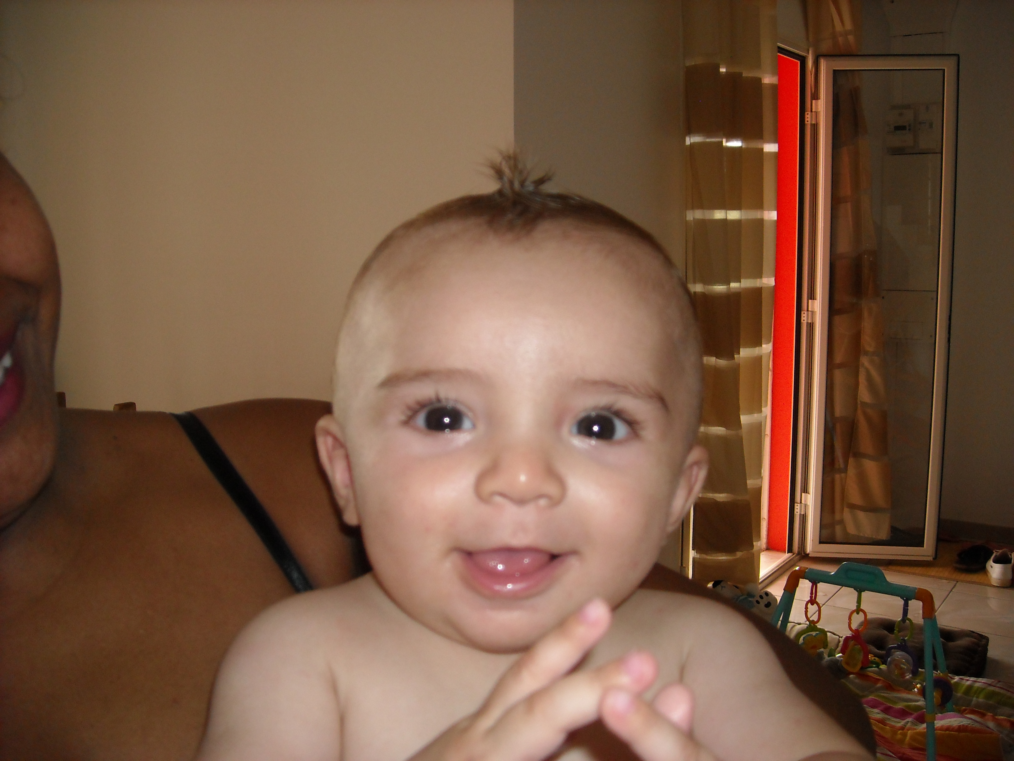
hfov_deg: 52.6
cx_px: 507
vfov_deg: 40.7
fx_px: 1025
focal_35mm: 35
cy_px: 380
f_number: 2.8
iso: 200
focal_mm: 5.7
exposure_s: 1/60
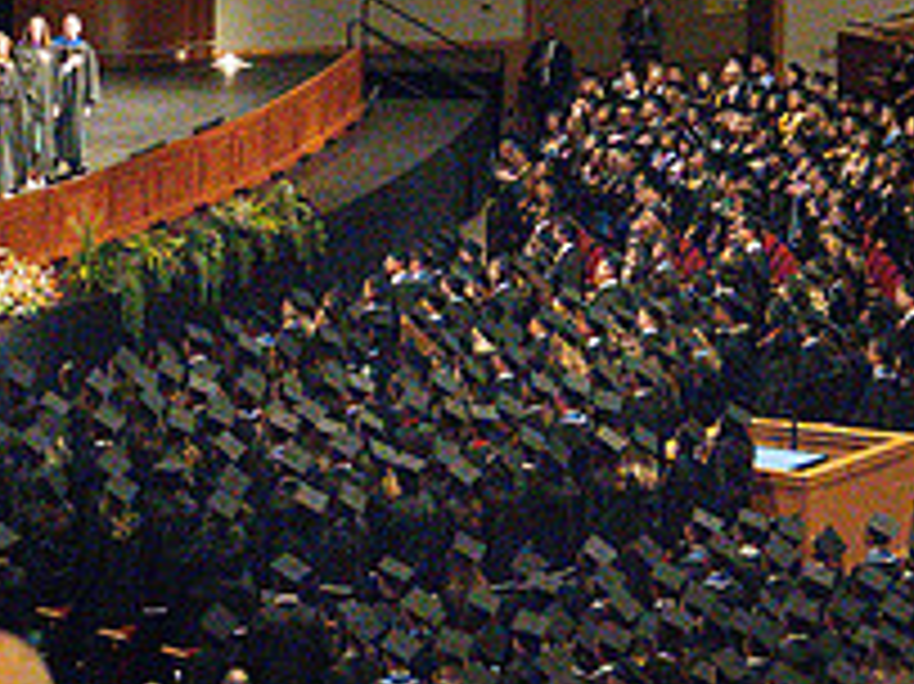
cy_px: -3
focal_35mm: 254
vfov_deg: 5.8
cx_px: -144
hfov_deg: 7.7
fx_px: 6703
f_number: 4
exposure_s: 1/320
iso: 8000
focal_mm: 58
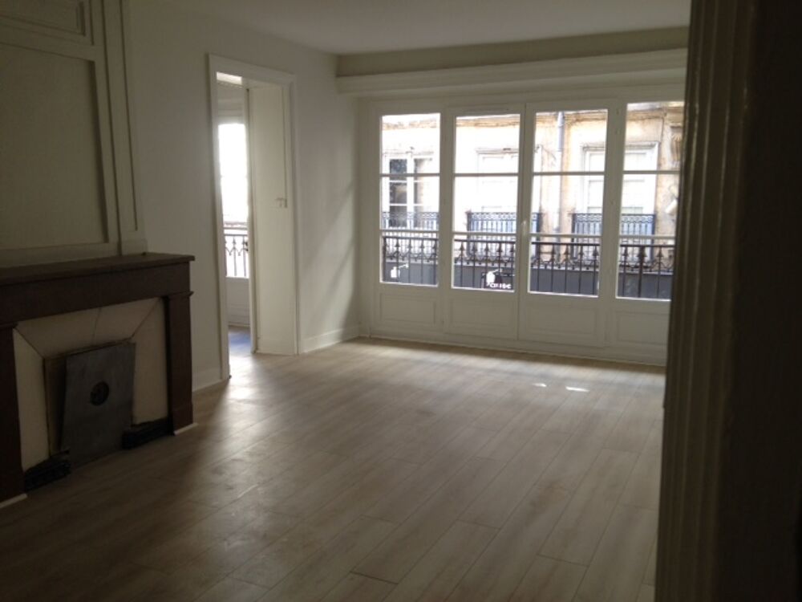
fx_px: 765
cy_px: 301
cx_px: 401
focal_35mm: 33
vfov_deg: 42.9
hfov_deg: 55.4
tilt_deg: -8.2
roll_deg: -1.8
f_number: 2.4
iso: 50
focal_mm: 4.12
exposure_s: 1/30
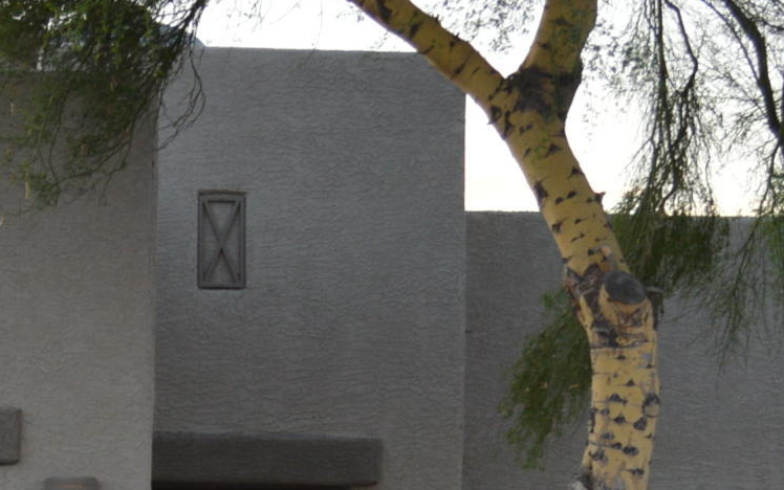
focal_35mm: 196
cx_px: -70
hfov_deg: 10.6
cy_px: 697
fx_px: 4189
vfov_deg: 6.6
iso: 200
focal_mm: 32
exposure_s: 1/125
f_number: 5.6
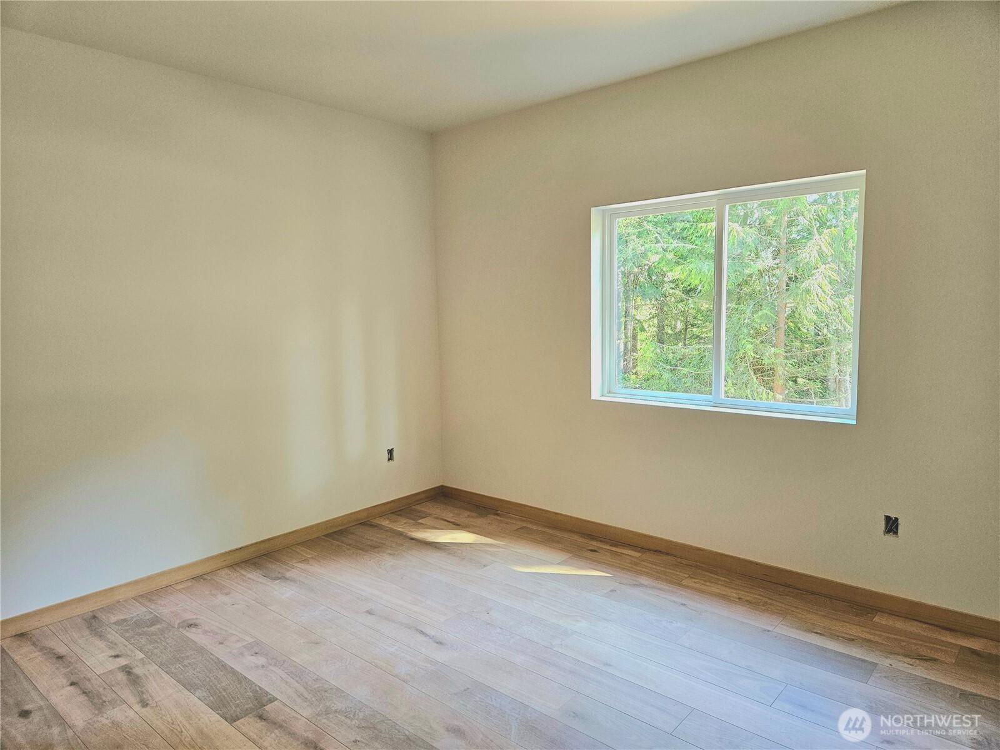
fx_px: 664
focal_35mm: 23
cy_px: 375
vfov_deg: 58.9
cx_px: 500
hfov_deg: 73.9
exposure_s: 1/120
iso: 320
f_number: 1.8
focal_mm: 5.4
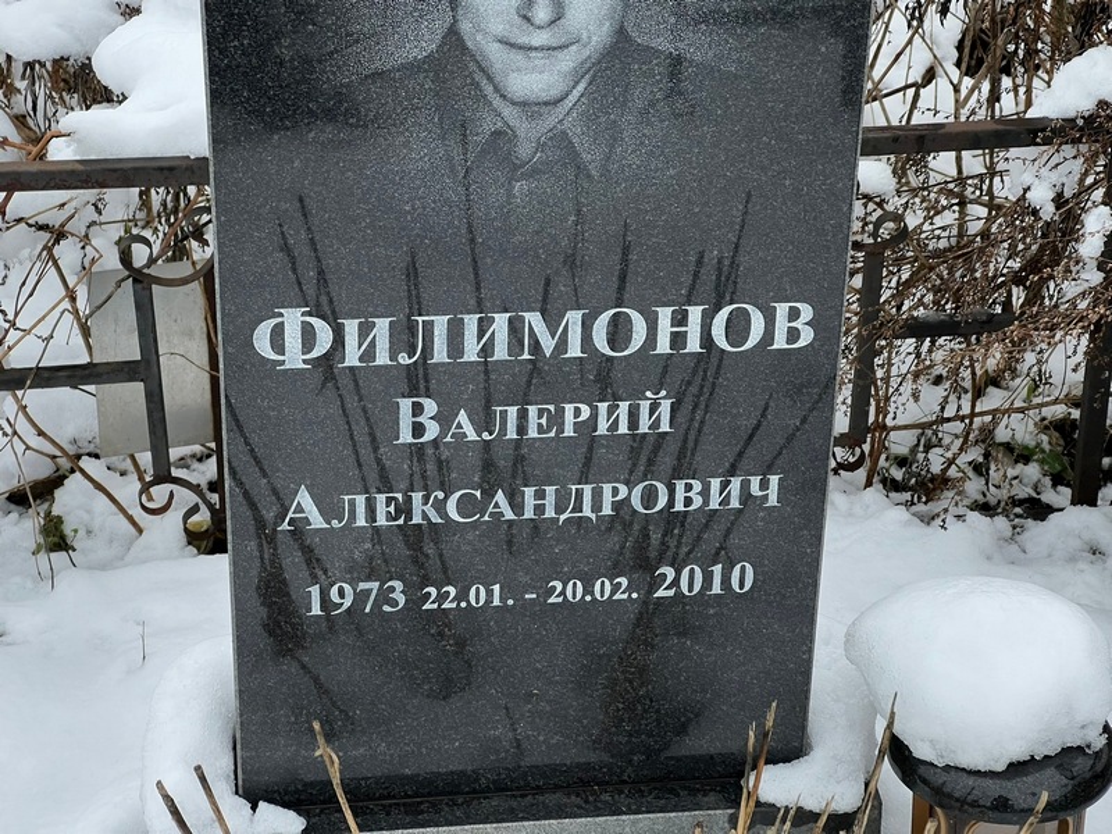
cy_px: 417
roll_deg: +4.9
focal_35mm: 77
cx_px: 556
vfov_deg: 19.1
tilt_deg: -29.1
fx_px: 2474
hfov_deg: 25.3
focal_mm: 9
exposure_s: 1/99
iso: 125
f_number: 2.8
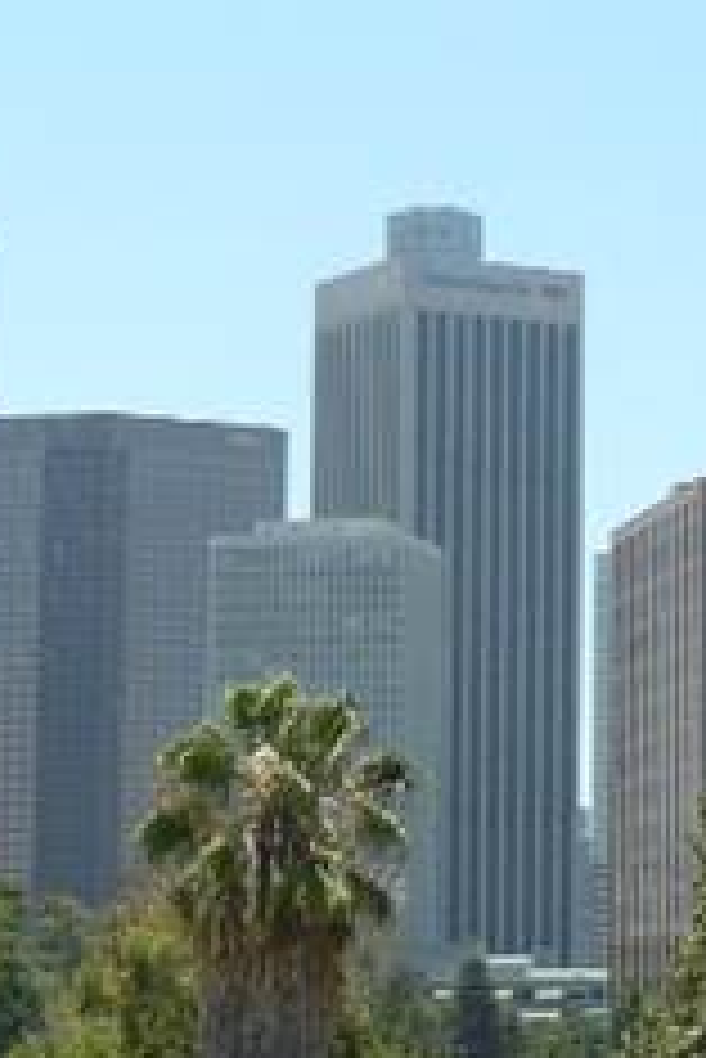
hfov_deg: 9.9
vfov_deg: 14.9
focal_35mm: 138
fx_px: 4053
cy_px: 594
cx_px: 513
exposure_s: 1/320
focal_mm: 10.9
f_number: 5.6
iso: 100
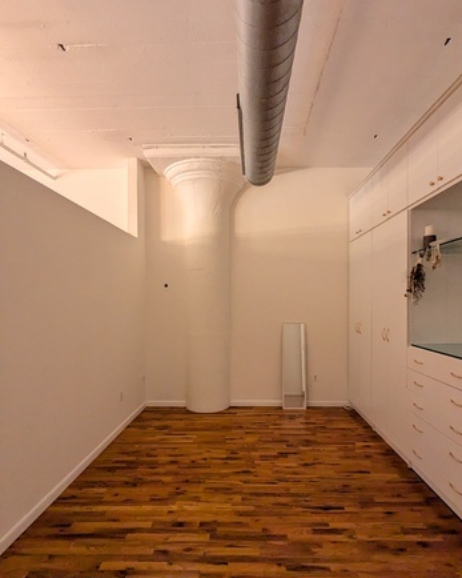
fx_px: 308
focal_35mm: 18
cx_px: 249
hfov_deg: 73.7
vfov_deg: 86.3
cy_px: 309
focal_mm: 2.35
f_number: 2.2
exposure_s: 1/60
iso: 494
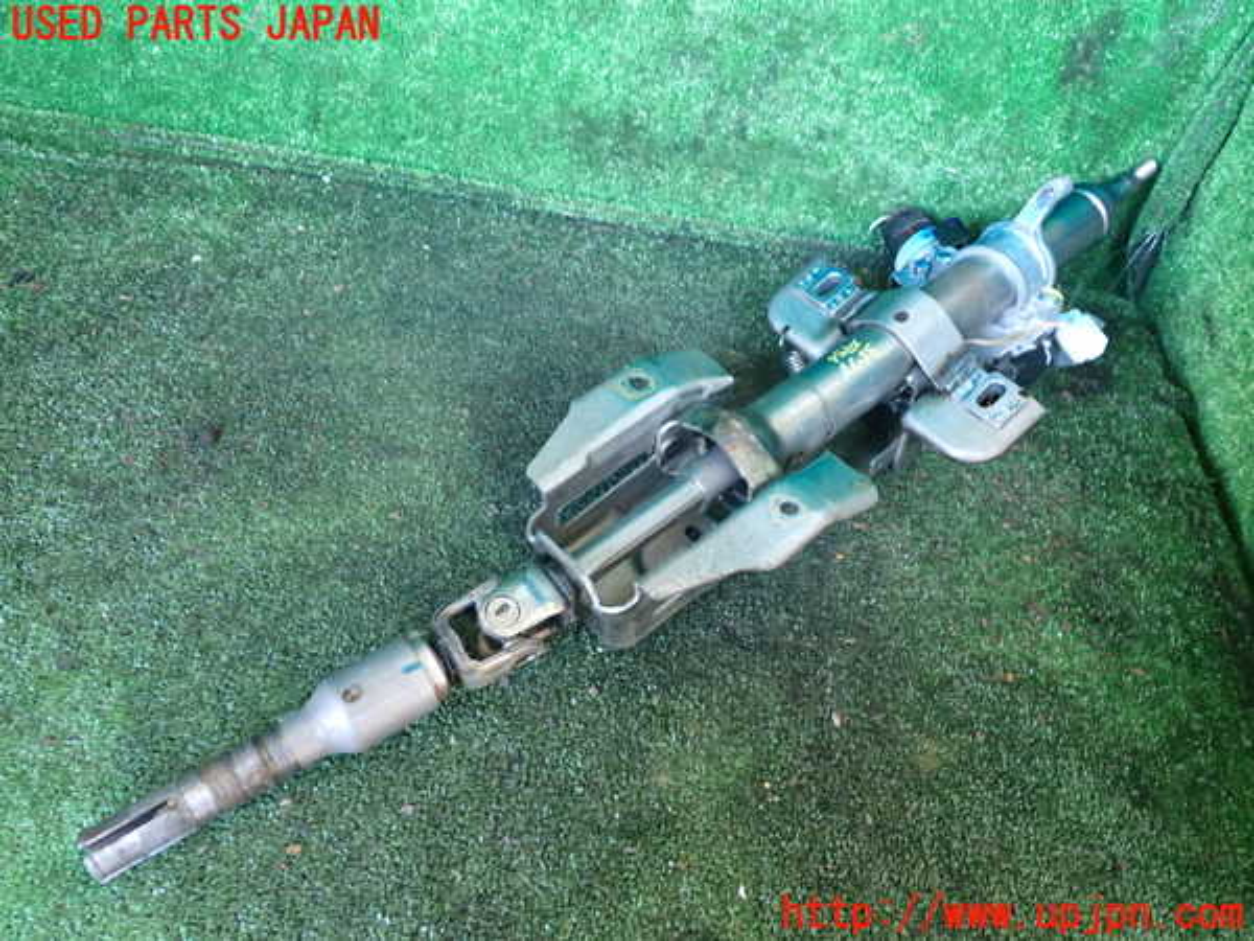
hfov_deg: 60.0
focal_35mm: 30
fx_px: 1087
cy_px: 470
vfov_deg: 46.8
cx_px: 627
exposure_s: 1/30
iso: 500
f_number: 2.3
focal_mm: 5.4
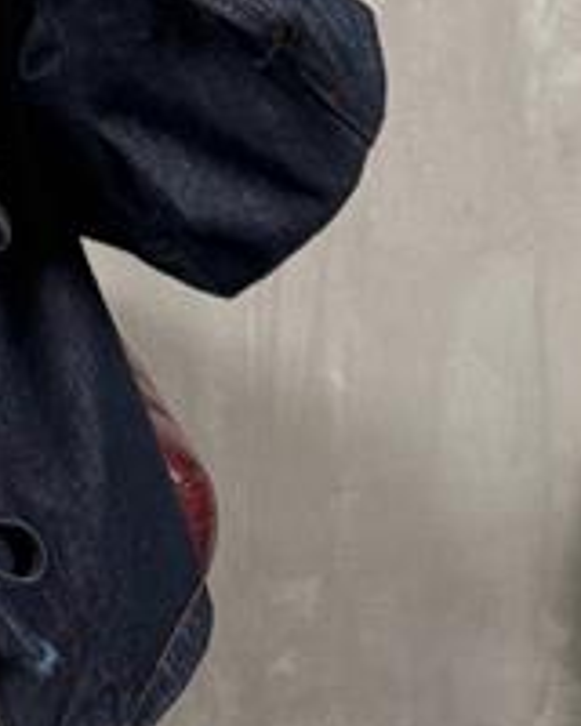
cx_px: -307
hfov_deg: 13.2
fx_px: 2364
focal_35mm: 110
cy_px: -105
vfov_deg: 16.8
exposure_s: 1/121
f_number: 1.78
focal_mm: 6.76
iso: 160
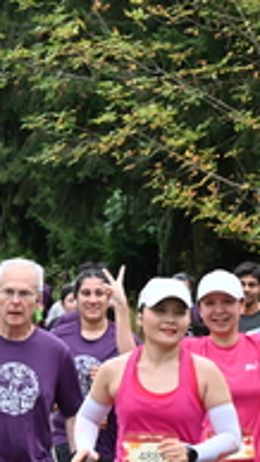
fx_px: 2552
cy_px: 294
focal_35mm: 208
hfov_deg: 5.7
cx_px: 513
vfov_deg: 10.4
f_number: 6
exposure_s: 1/125
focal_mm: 70
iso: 560
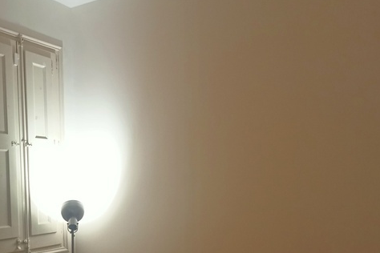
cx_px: 192
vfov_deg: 31.8
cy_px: 201
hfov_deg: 47.4
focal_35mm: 41
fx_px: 433
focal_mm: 3.46
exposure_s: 1/33.3
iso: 506
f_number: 2.2
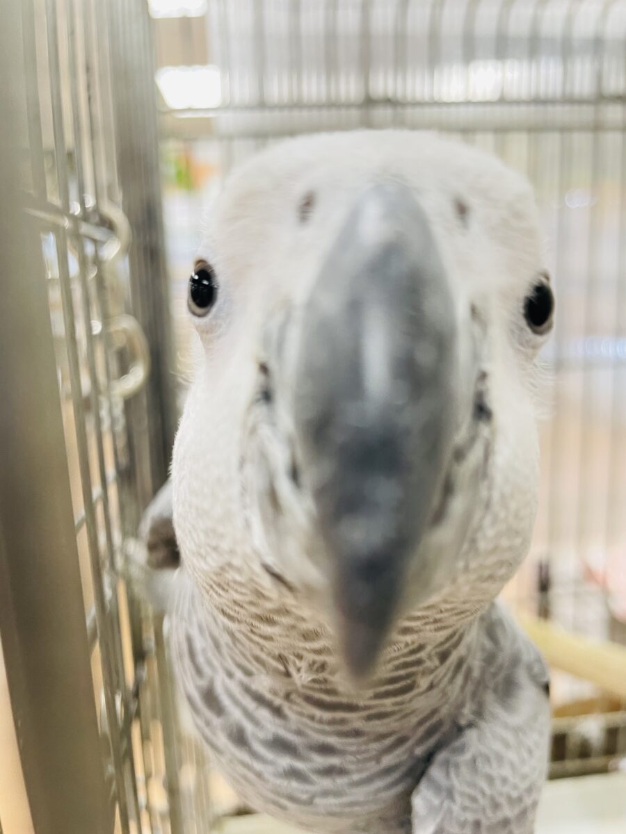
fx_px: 627
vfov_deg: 67.3
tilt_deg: -10.2
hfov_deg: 53.1
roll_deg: +2.7
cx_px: 313
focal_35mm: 26
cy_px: 417
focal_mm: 4.2
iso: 125
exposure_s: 1/96
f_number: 1.6
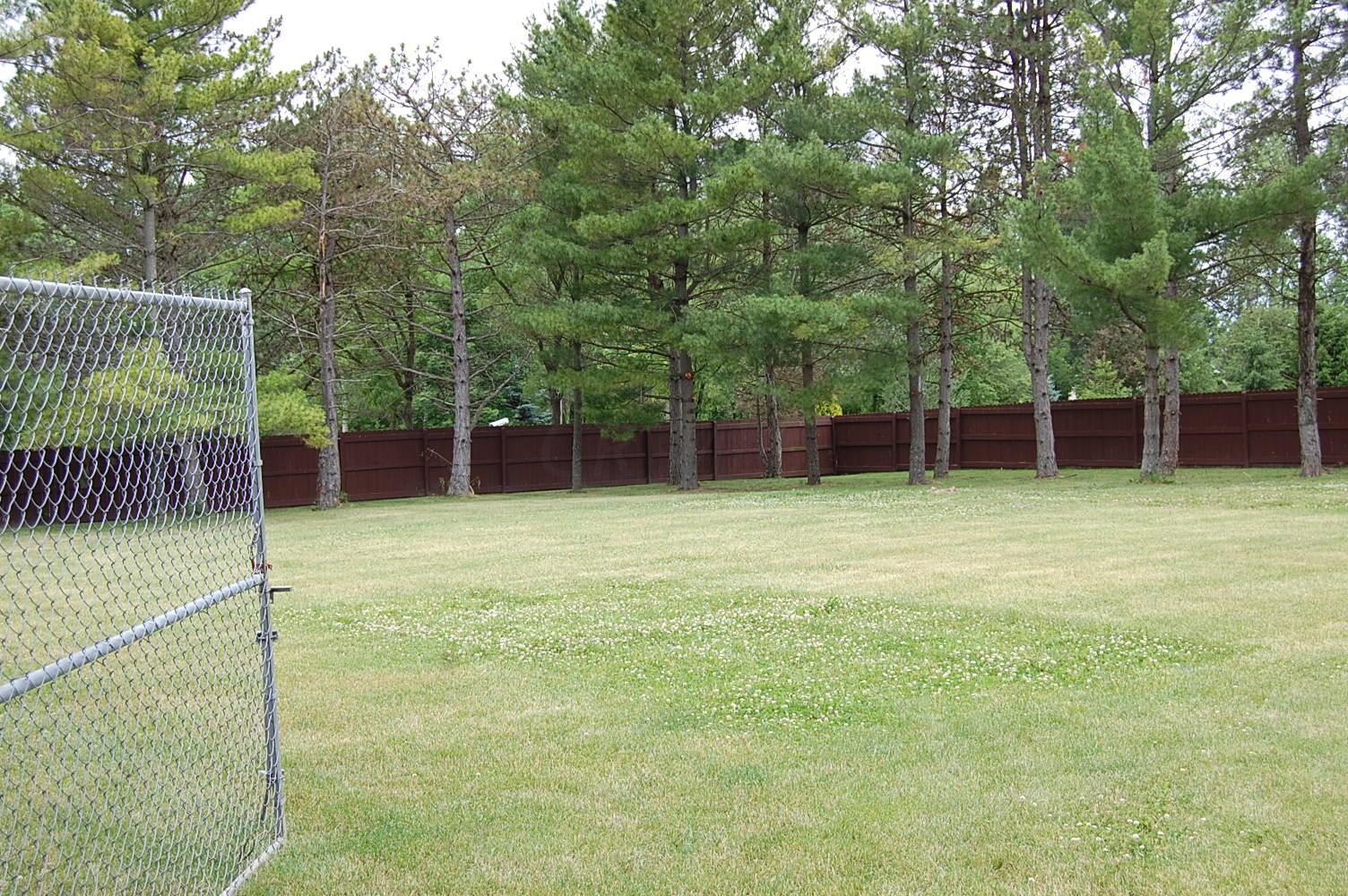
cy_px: 448
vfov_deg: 31.8
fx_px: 1571
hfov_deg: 46.4
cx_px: 674
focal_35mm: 42
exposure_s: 1/160
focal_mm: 28
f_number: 6.3
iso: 200
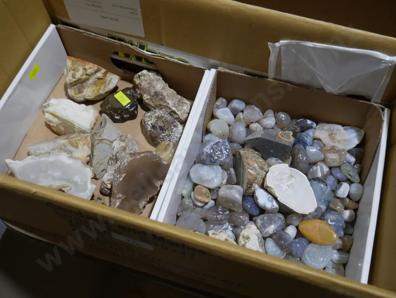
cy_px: 149
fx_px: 389
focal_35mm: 34
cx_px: 198
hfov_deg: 53.9
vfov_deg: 41.8
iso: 200
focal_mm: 17
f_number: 4
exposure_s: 1/80
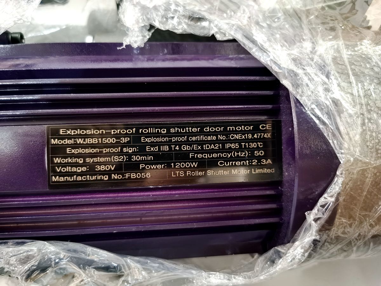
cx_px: 190
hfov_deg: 65.3
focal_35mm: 27
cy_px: 143
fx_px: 297
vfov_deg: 51.4
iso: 640
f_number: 1.6
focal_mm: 5.56
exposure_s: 1/25
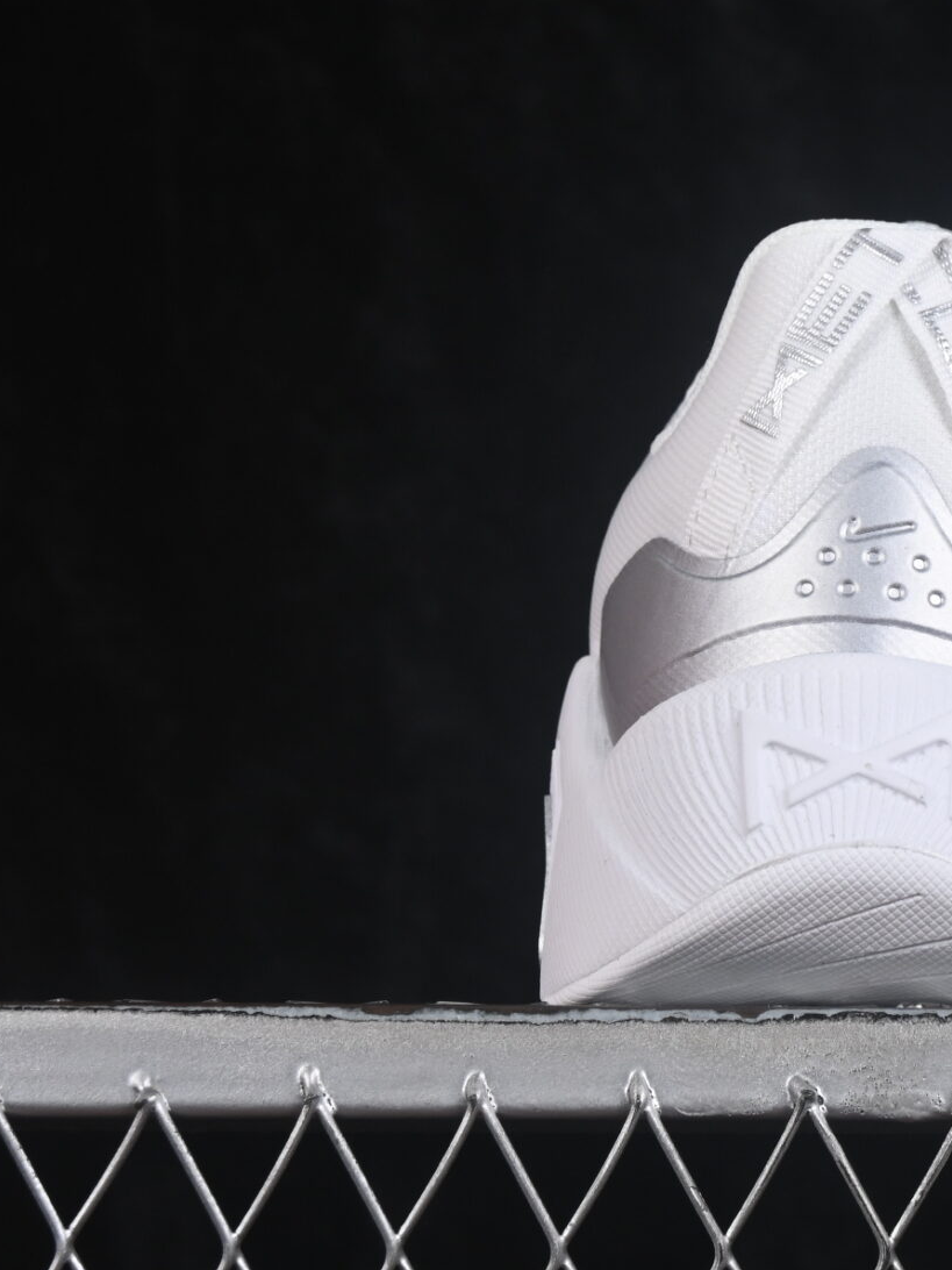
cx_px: 1193
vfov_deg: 11.7
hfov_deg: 8.7
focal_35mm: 169
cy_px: 394
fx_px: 6197
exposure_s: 1/100
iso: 160
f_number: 8
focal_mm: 50
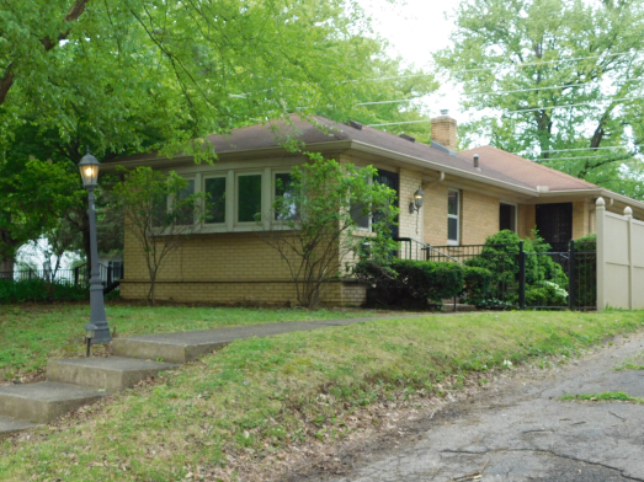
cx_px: 320
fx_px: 949
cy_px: 277
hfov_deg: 37.5
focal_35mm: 51
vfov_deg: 28.5
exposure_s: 1/200
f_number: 3.6
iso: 125
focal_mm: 7.1
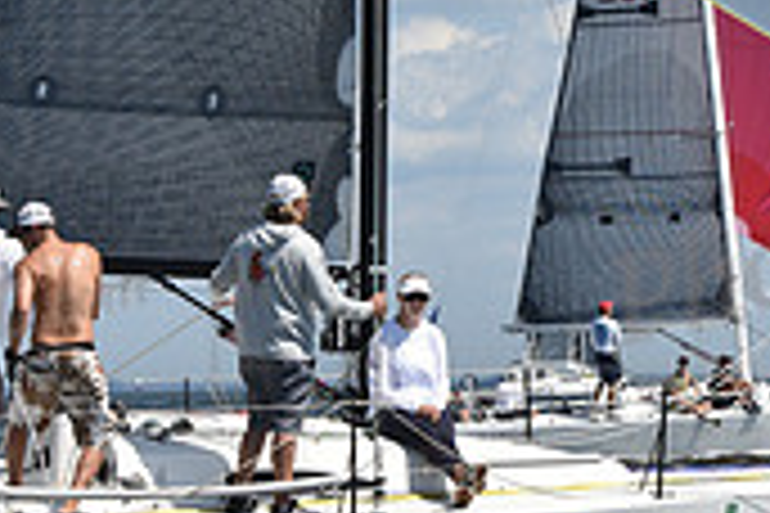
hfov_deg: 8.7
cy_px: 56
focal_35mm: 238
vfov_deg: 5.8
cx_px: 383
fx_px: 5090
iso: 320
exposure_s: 1/1250
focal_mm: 70
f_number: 9
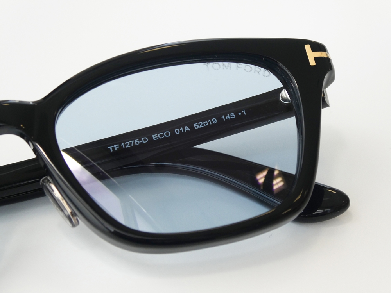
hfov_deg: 15.9
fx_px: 1401
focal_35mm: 124
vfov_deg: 12.0
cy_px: 146
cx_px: 196
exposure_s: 1/100
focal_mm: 22.3
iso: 80
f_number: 5.2
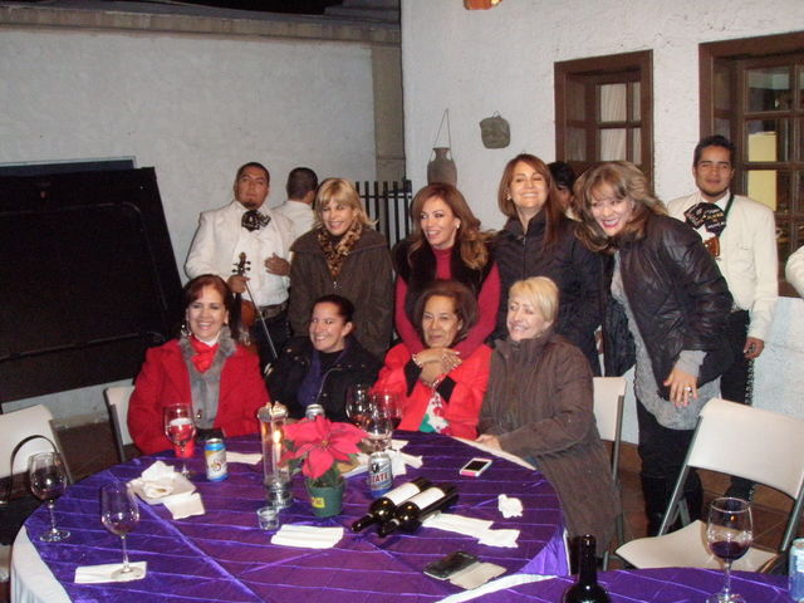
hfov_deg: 49.0
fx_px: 883
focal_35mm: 38
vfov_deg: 37.7
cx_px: 402
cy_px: 302
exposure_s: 1/30
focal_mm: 6.7
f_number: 3.5
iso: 640
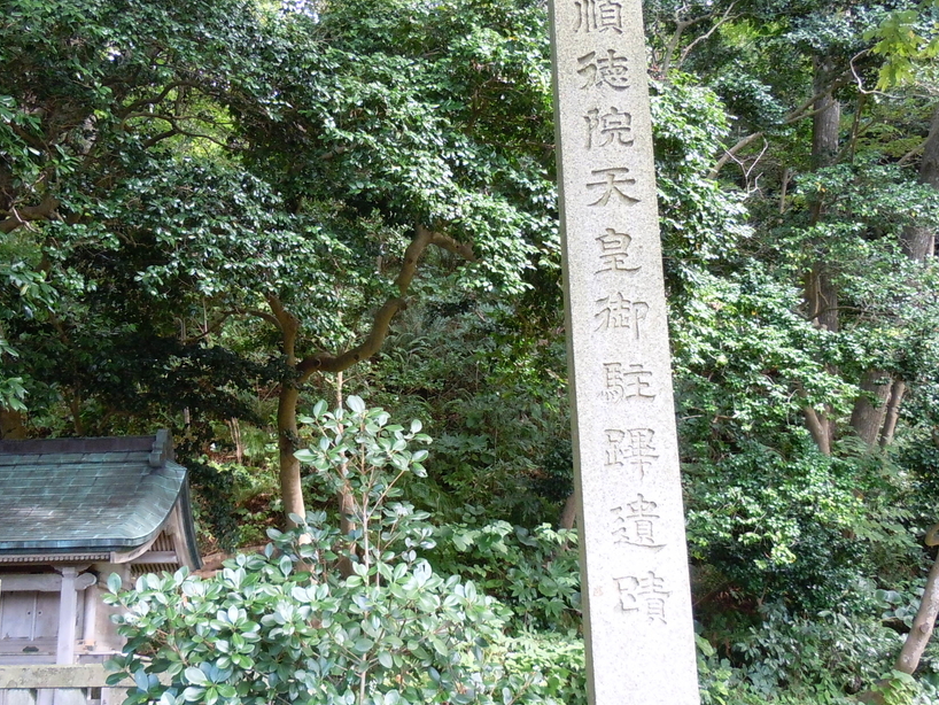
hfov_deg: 42.7
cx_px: 362
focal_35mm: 44
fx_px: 1194
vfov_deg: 32.9
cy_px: 350
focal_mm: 5.4
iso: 250
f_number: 3.5
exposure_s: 1/60
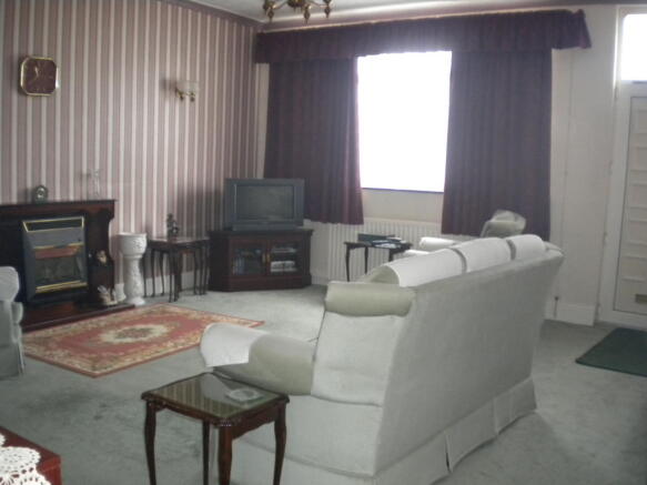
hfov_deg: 52.6
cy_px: 242
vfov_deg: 40.7
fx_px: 654
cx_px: 324
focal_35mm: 35
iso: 400
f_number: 3.1
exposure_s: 1/30
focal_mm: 6.3
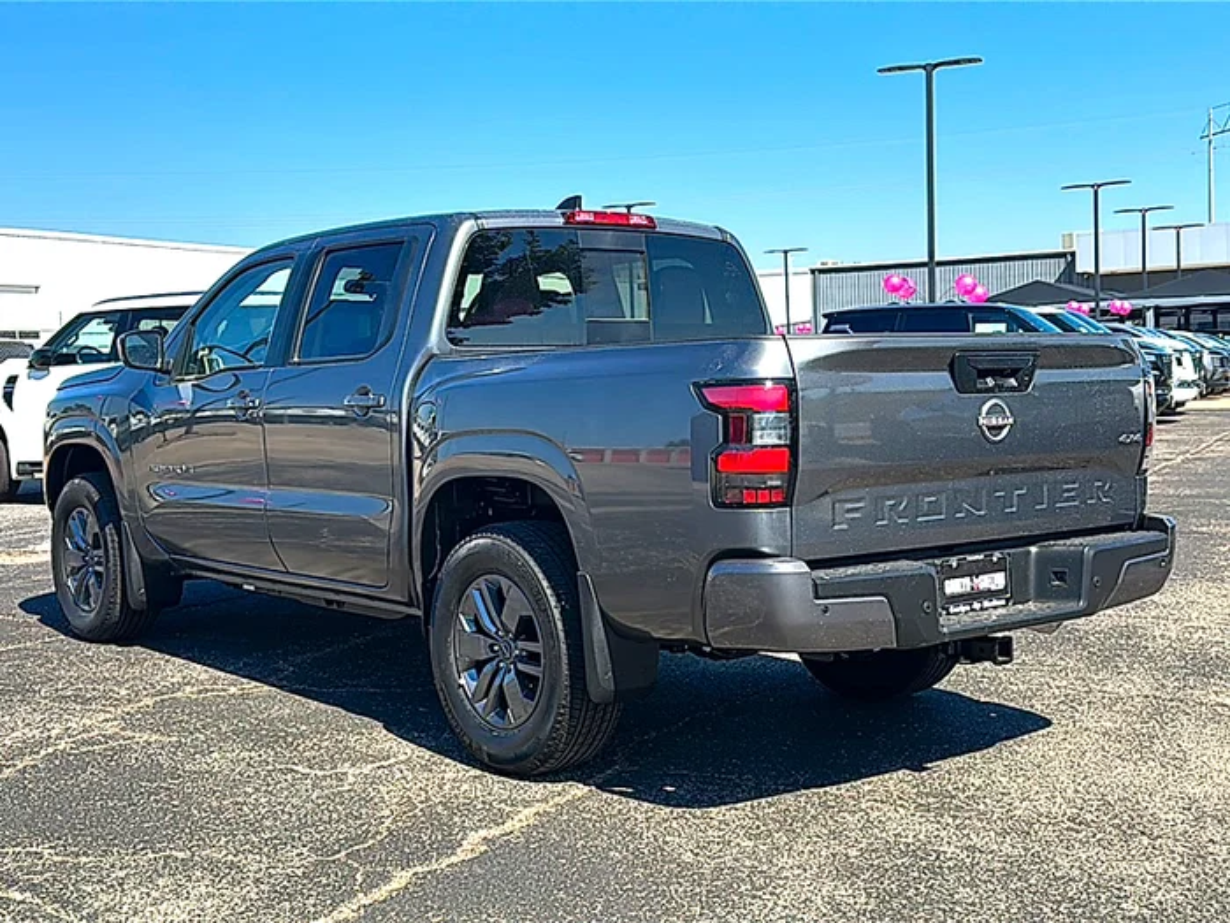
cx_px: 615
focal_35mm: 38
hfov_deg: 49.0
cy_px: 462
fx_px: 1350
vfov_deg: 37.7
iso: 80
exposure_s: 1/3378
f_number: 1.78
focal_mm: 6.86
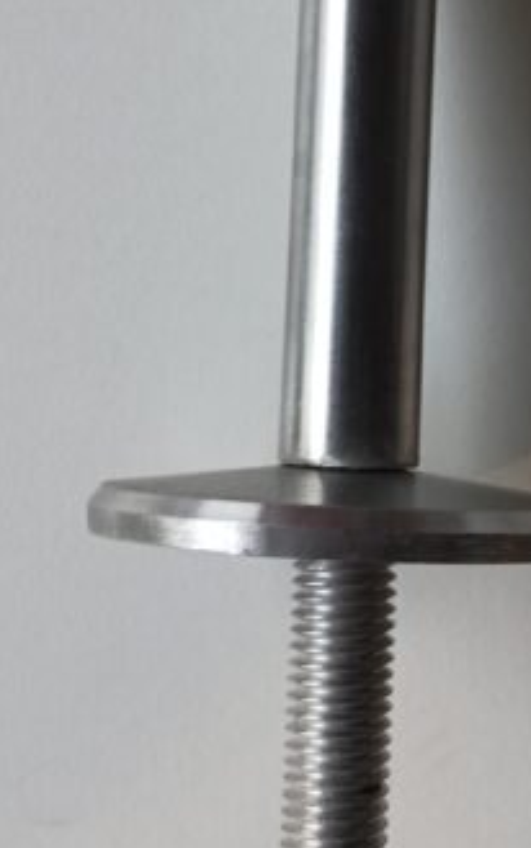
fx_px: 1549
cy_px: 198
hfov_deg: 19.4
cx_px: 333
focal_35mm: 67
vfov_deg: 30.0
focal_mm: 3.98
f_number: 1.8
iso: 50
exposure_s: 1/50
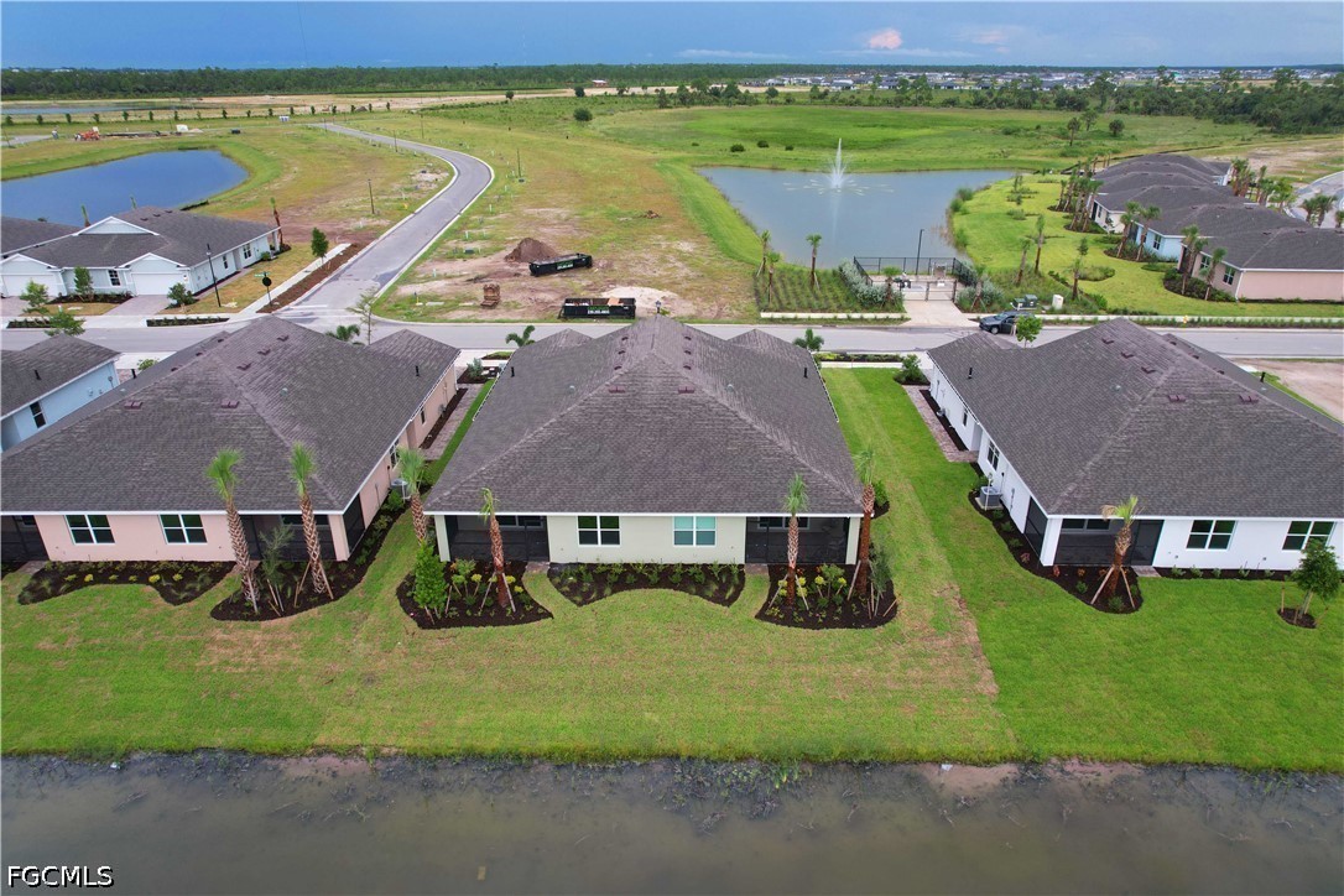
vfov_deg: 57.2
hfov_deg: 78.6
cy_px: 448
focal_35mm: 22
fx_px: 821
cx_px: 672
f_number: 2.8
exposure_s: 1/125
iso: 100
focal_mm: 8.38
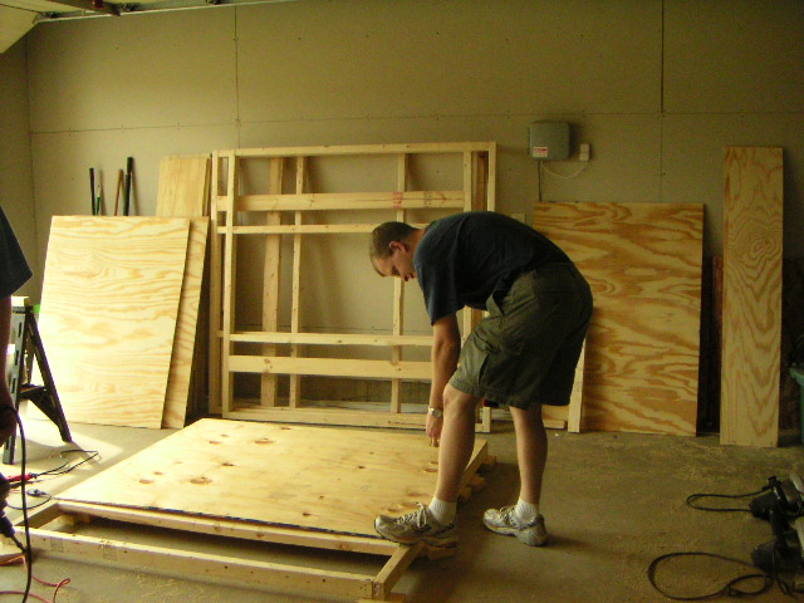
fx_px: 859
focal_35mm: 37
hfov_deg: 50.1
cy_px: 302
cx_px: 402
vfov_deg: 38.7
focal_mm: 4.8
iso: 400
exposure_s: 1/500
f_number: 2.8
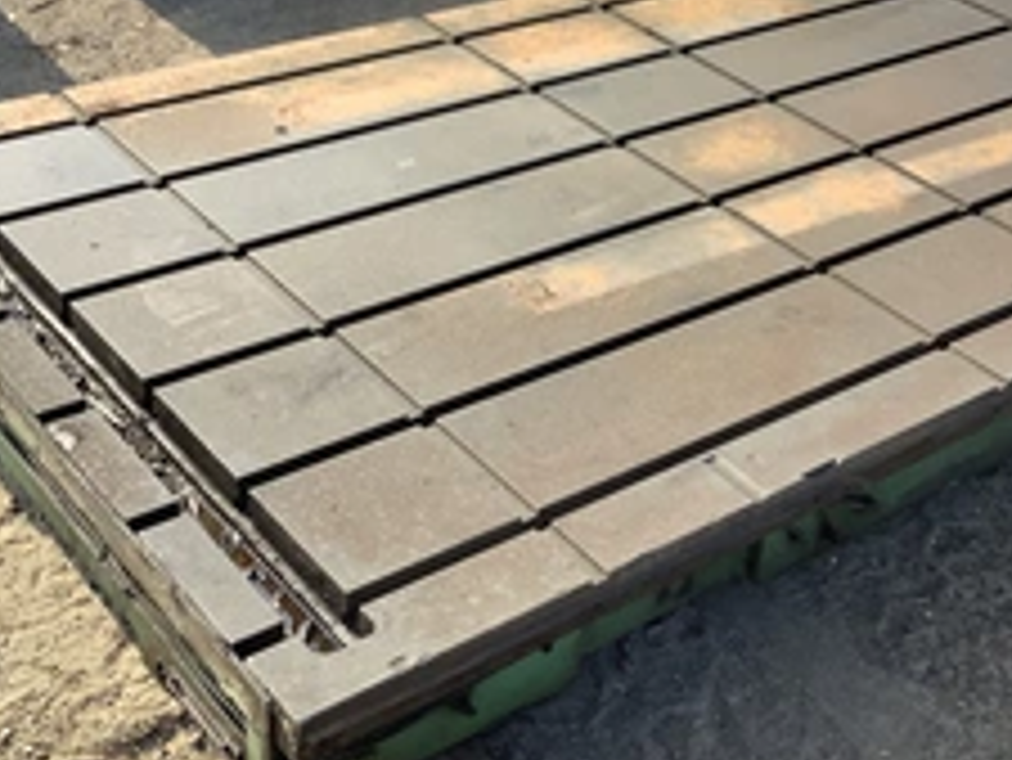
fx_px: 1609
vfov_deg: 26.6
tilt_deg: -33.8
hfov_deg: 34.8
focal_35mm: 55
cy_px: 337
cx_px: 598
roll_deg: -4.4
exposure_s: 1/506
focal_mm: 3.3
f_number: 2.4
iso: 25
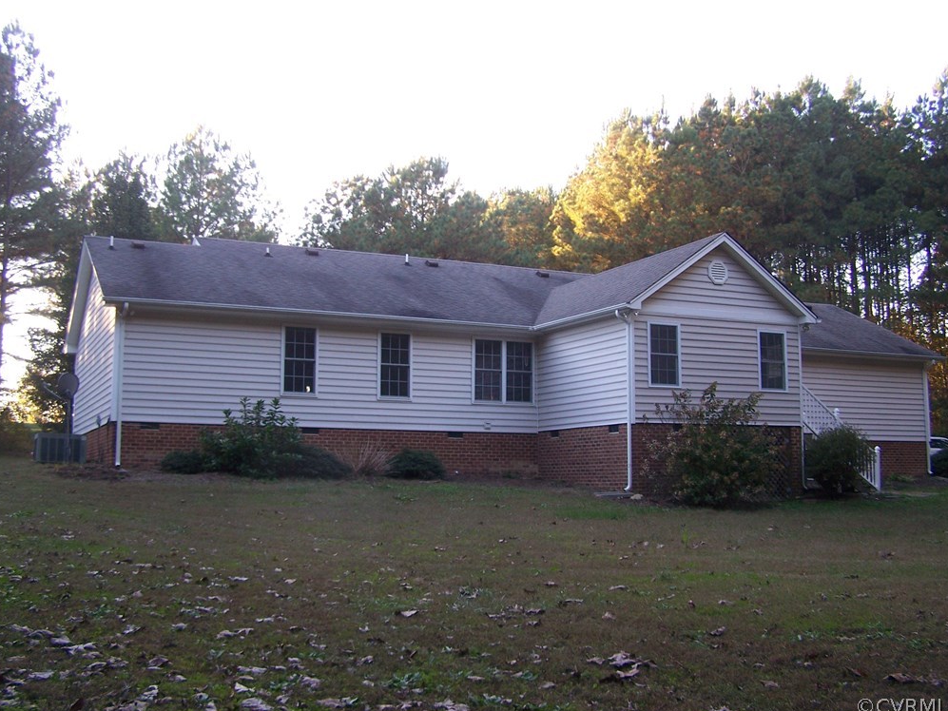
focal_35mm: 39
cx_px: 480
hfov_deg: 47.9
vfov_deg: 36.8
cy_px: 357
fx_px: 1068
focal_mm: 6.3
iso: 80
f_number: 2.8
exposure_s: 1/60
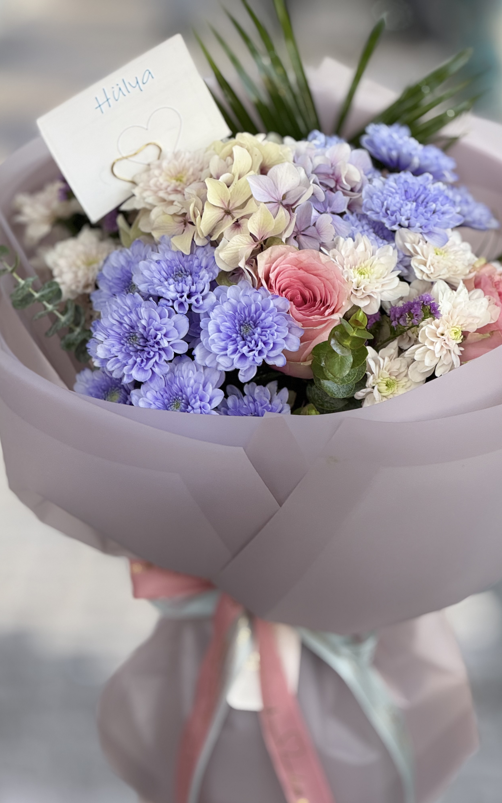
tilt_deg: -12.3
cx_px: 286
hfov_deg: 10.2
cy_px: 403
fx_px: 2802
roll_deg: +0.7
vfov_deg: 16.3
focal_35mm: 128
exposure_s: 1/100
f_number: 2.8
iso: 125
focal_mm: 15.66
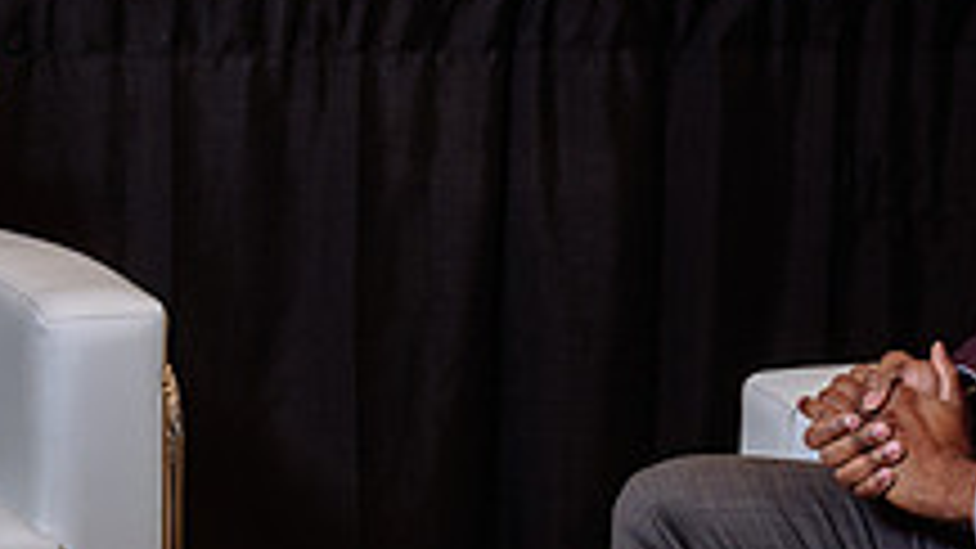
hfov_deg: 15.8
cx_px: 187
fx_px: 3493
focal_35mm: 135
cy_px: 70
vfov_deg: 9.0
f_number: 3.5
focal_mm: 41
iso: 500
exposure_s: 1/200
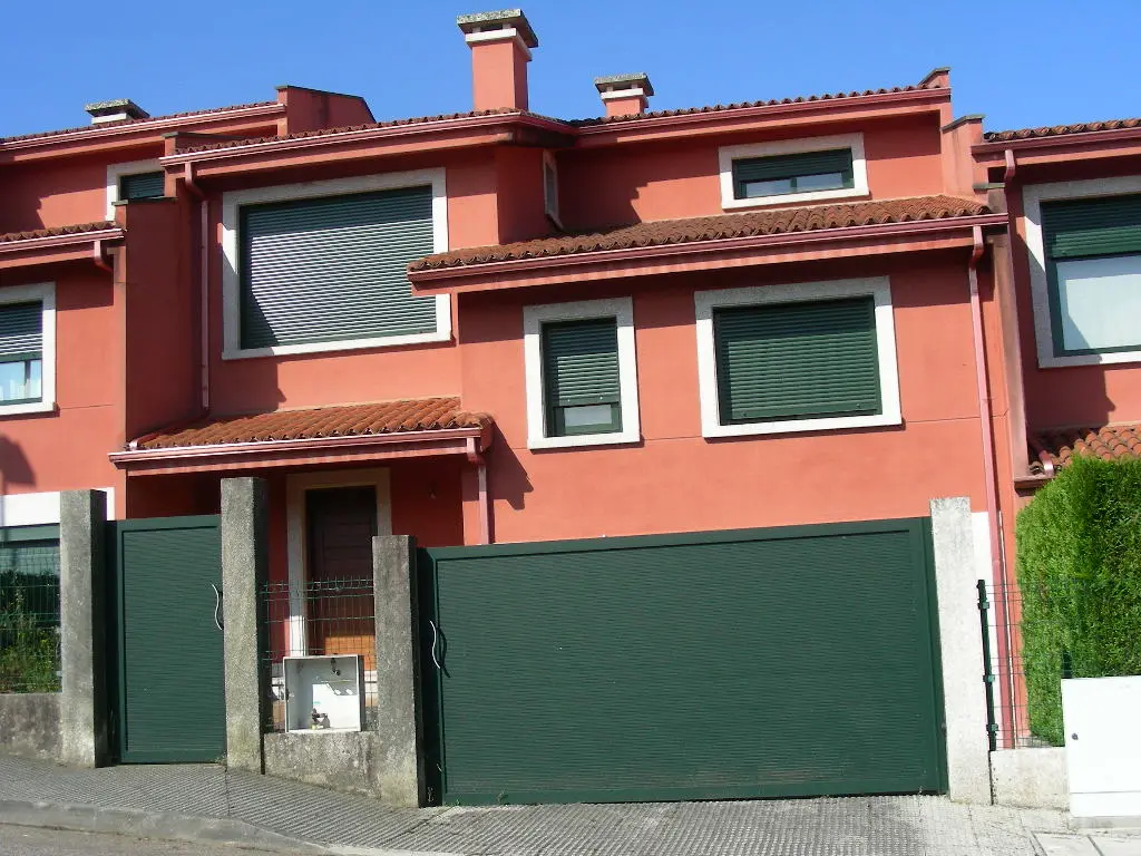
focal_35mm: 44
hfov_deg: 42.9
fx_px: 1450
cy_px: 428
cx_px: 570
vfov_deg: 32.9
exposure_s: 1/602
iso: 50
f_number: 4
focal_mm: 7.4
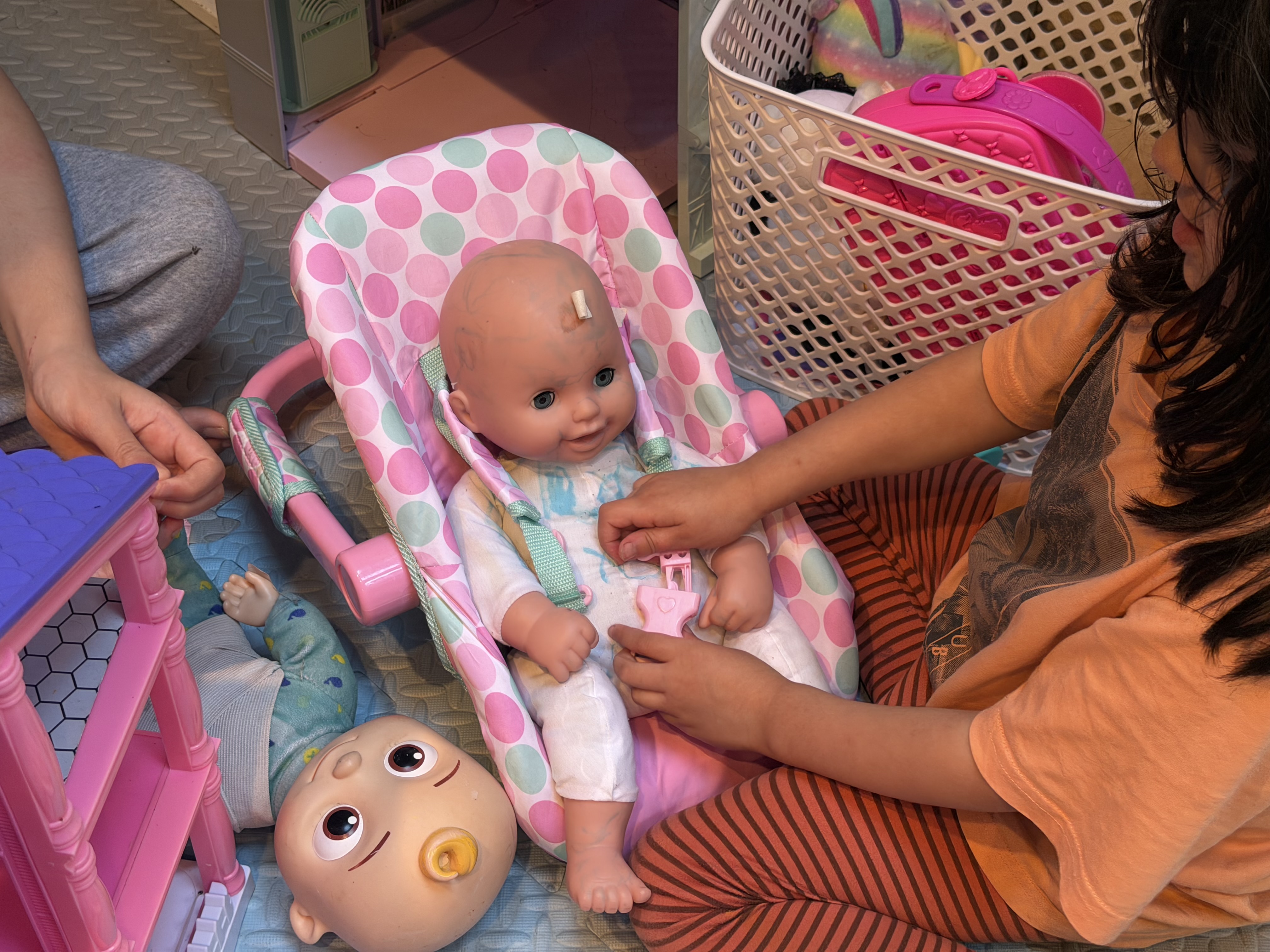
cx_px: 635
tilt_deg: -48.1
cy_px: 476
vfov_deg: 30.3
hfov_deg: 39.7
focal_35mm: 48
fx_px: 1761
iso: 160
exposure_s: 1/60
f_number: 1.78
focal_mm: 6.76
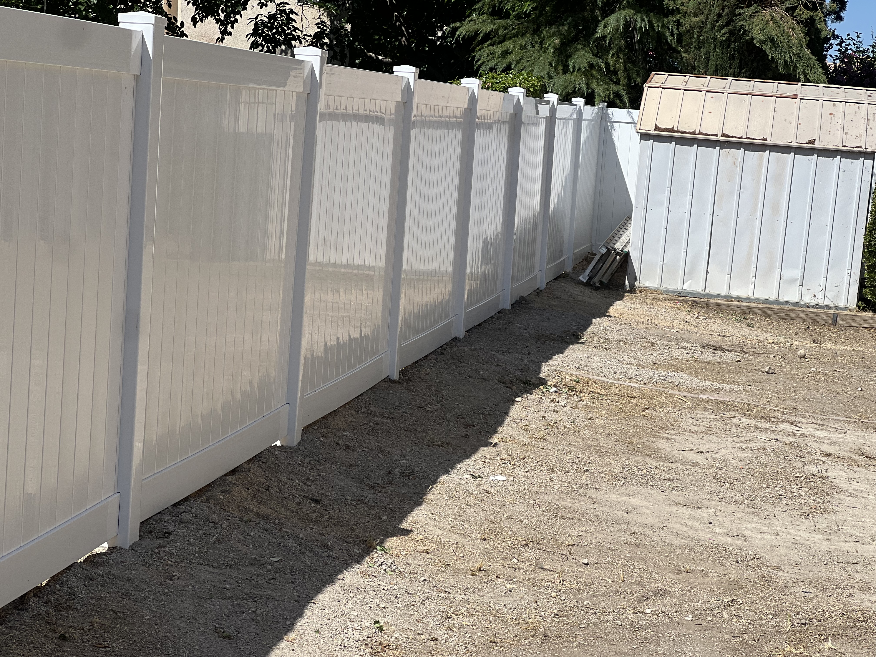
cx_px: 438
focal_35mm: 77
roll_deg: -3.8
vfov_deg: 19.1
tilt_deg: -4.7
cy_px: 328
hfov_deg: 25.3
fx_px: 1949
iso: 32
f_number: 2.8
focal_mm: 9
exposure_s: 1/1130
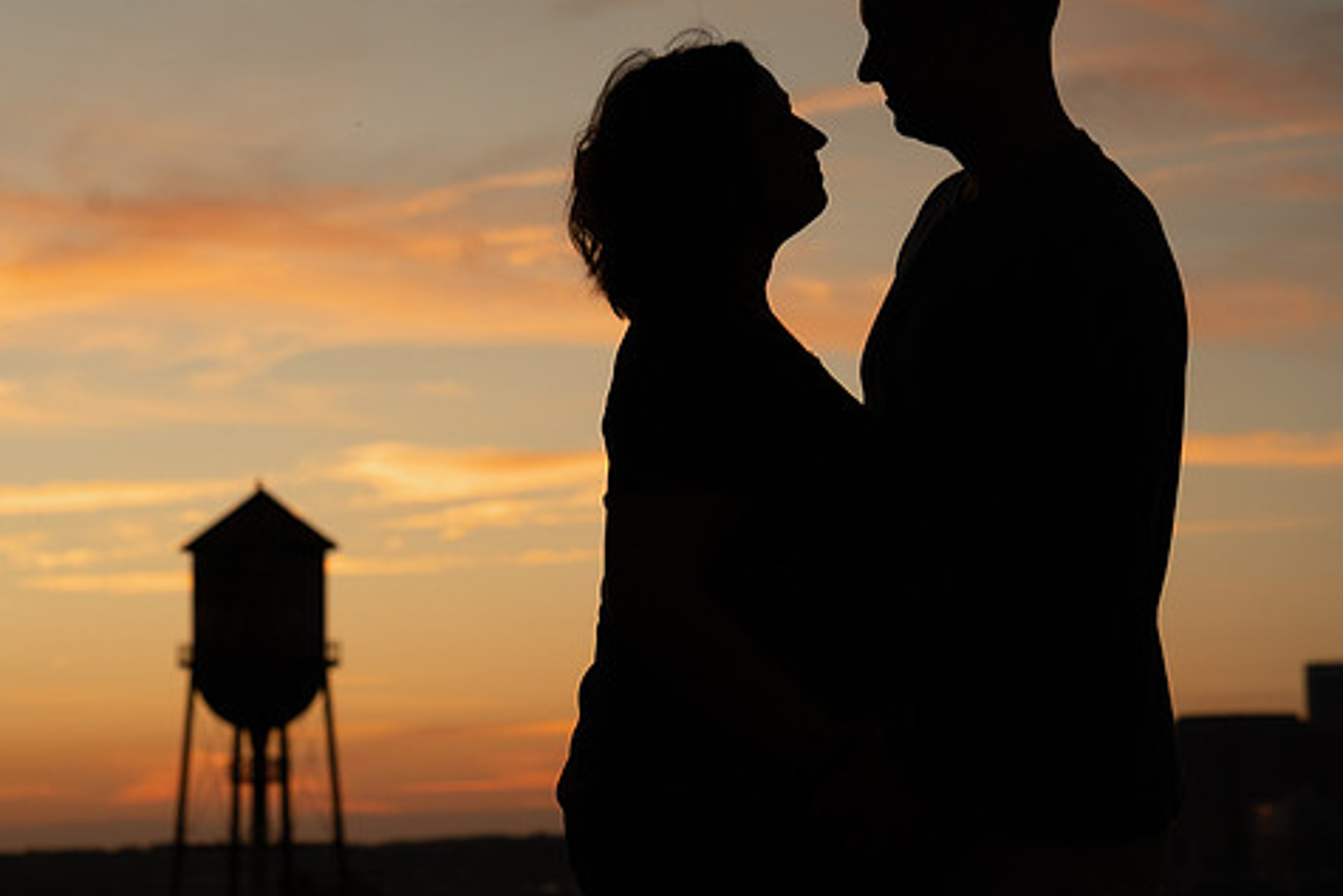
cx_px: 541
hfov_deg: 19.1
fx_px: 3993
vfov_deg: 12.8
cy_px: 369
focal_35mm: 107
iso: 400
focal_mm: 85
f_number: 5.6
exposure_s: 1/250
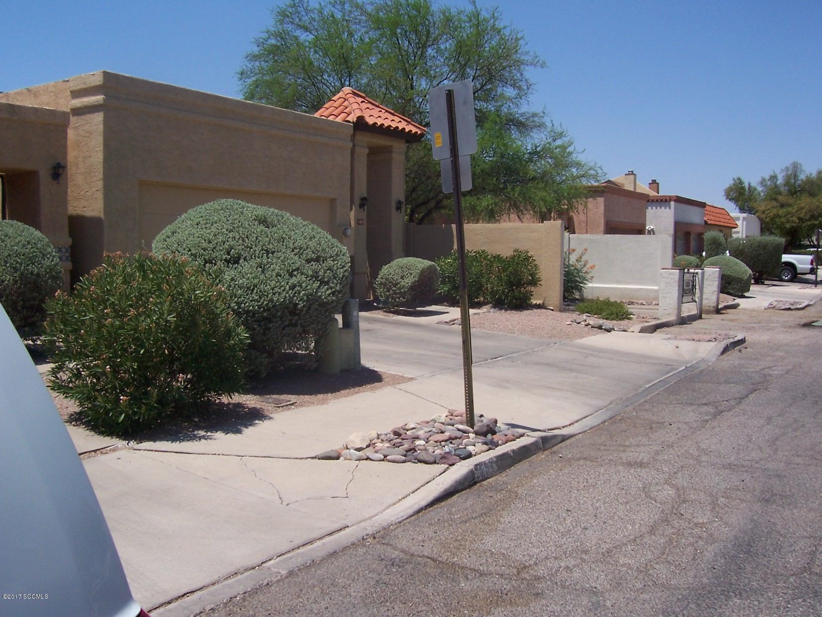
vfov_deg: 41.8
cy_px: 308
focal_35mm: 34
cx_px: 411
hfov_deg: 54.0
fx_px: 807
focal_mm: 5.6
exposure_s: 1/750
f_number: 5.6
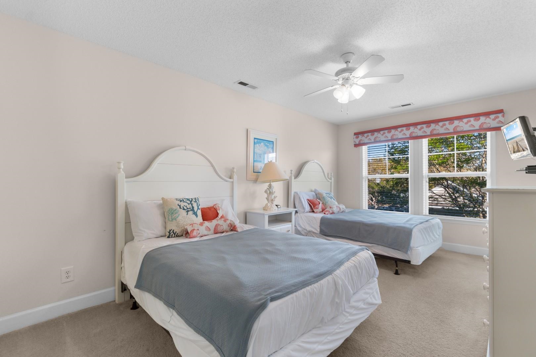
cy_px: 178
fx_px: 223
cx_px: 268
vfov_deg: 77.3
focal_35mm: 15
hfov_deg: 100.4
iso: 100
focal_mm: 10
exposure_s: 1/5
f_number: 4.5
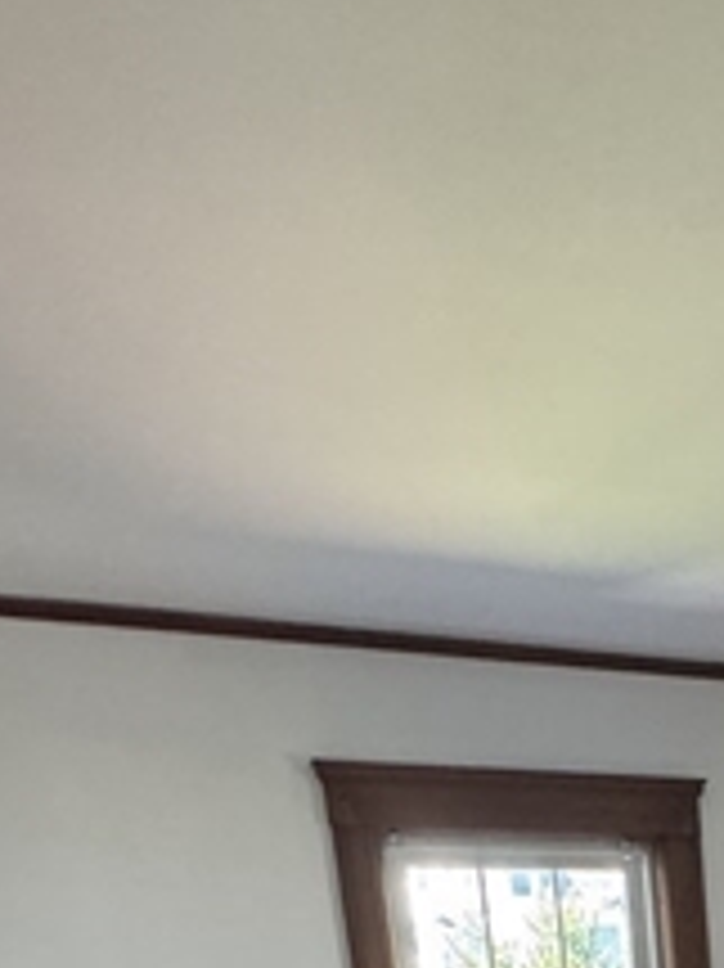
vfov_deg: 25.4
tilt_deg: -20.7
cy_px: 1549
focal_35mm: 50
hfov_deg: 25.8
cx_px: 881
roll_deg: +3.1
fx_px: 1396
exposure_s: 1/68
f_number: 2.2
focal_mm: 2.22
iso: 320
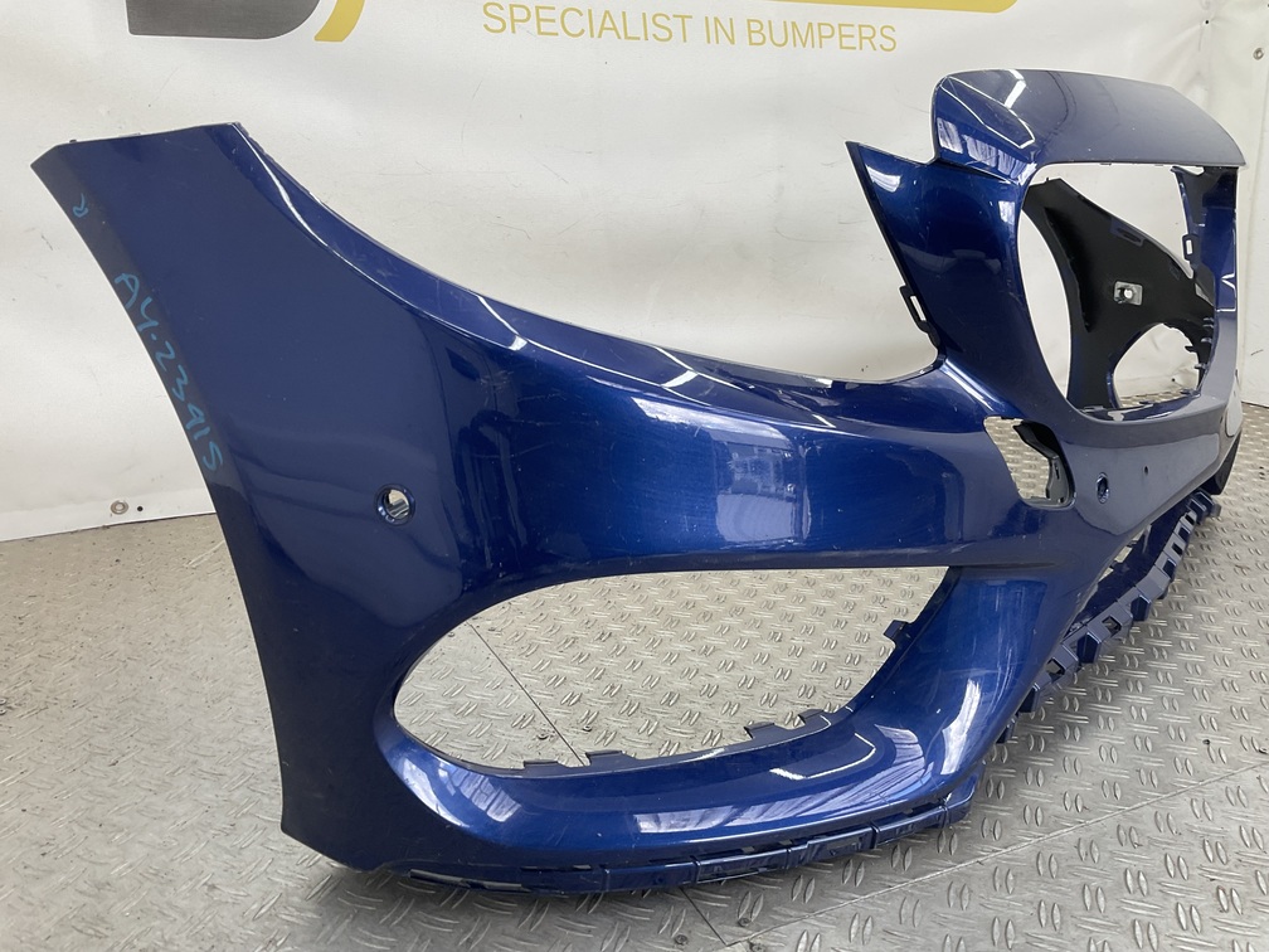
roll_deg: -1.6
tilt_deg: -17.1
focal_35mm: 29
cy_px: 476
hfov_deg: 61.7
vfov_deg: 48.2
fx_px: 1063
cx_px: 634
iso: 25
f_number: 1.8
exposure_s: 1/120
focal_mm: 3
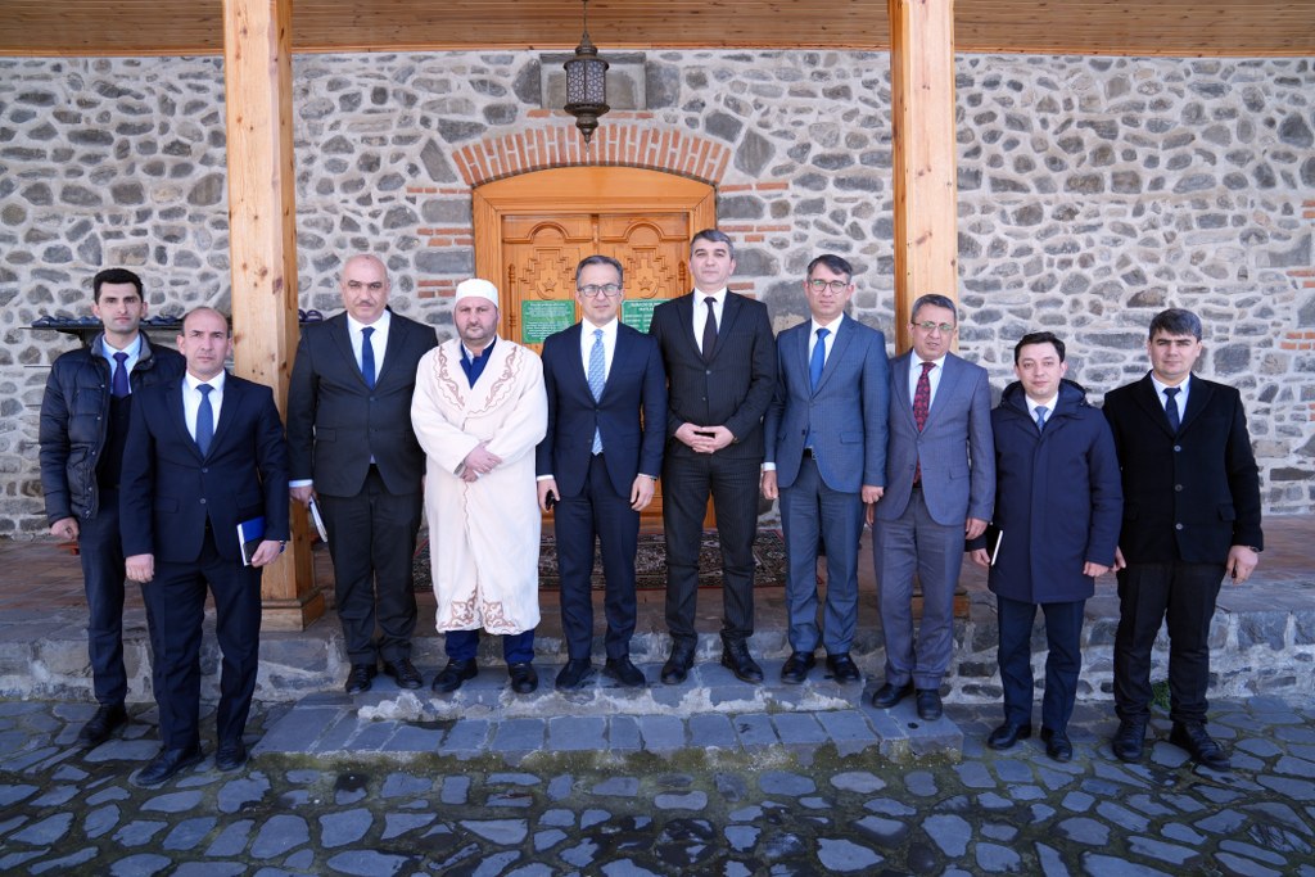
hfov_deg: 73.7
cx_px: 658
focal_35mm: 24
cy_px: 438
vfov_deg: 53.1
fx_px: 877
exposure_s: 1/200
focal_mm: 24
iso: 320
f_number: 5
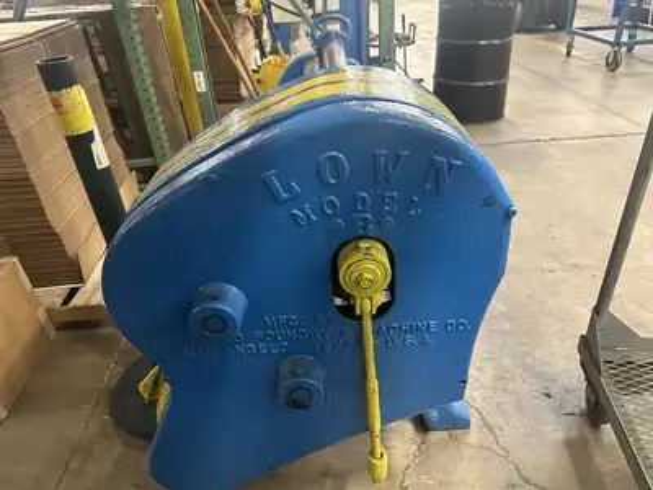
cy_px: 245
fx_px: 453
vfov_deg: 56.8
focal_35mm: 24
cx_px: 326
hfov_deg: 71.6
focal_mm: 6.9
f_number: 1.8
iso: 1000
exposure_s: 1/60
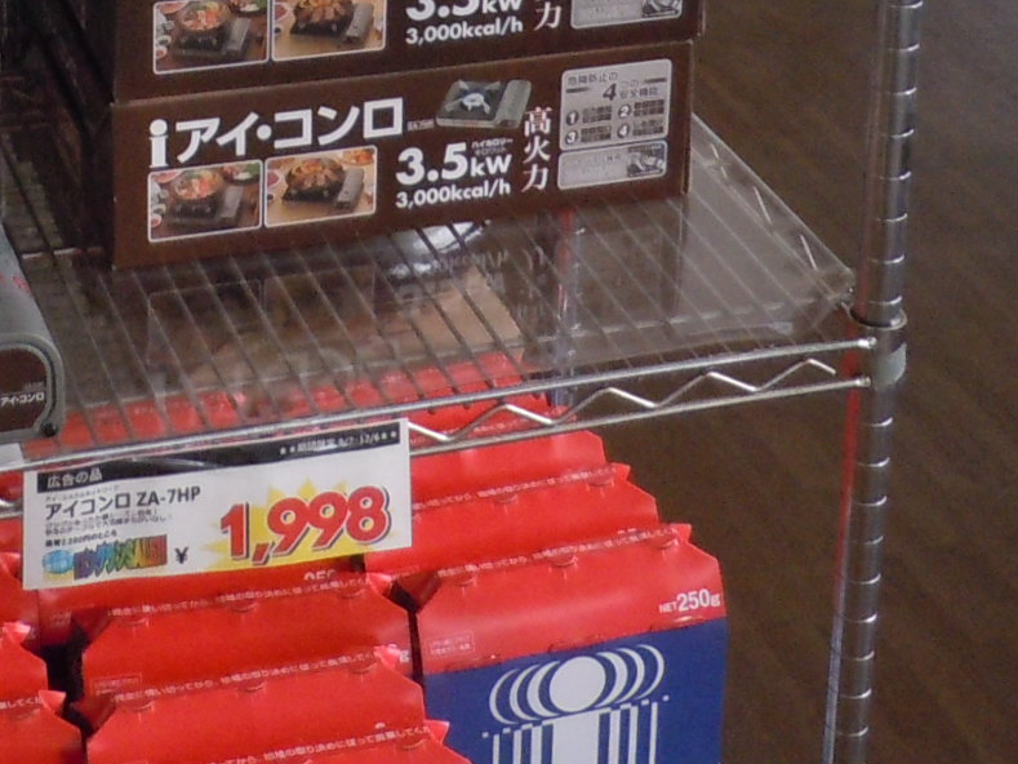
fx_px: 2706
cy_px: -461
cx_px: 134
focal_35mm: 92
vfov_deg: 14.7
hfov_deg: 20.9
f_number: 3.7
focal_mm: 5
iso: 400
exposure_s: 1/100
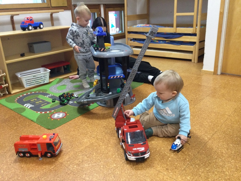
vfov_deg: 45.4
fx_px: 216
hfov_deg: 58.4
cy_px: 90
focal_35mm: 31
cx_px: 120
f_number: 2.4
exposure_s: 1/33
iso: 200
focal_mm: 3.3
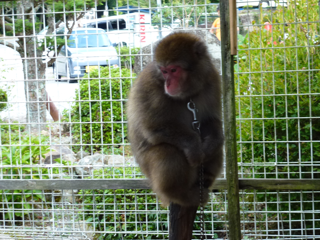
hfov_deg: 23.8
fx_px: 758
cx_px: 160
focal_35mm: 82
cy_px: 120
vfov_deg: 18.0
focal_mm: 14.8
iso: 200
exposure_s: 1/60
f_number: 4.8
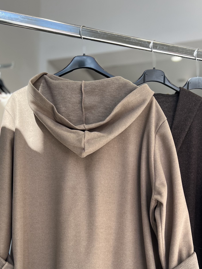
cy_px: 206
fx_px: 335
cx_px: 107
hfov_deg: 33.6
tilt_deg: +1.5
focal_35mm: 43
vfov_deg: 42.3
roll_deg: -1.2
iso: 40
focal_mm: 5.7
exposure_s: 1/121
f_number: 1.5
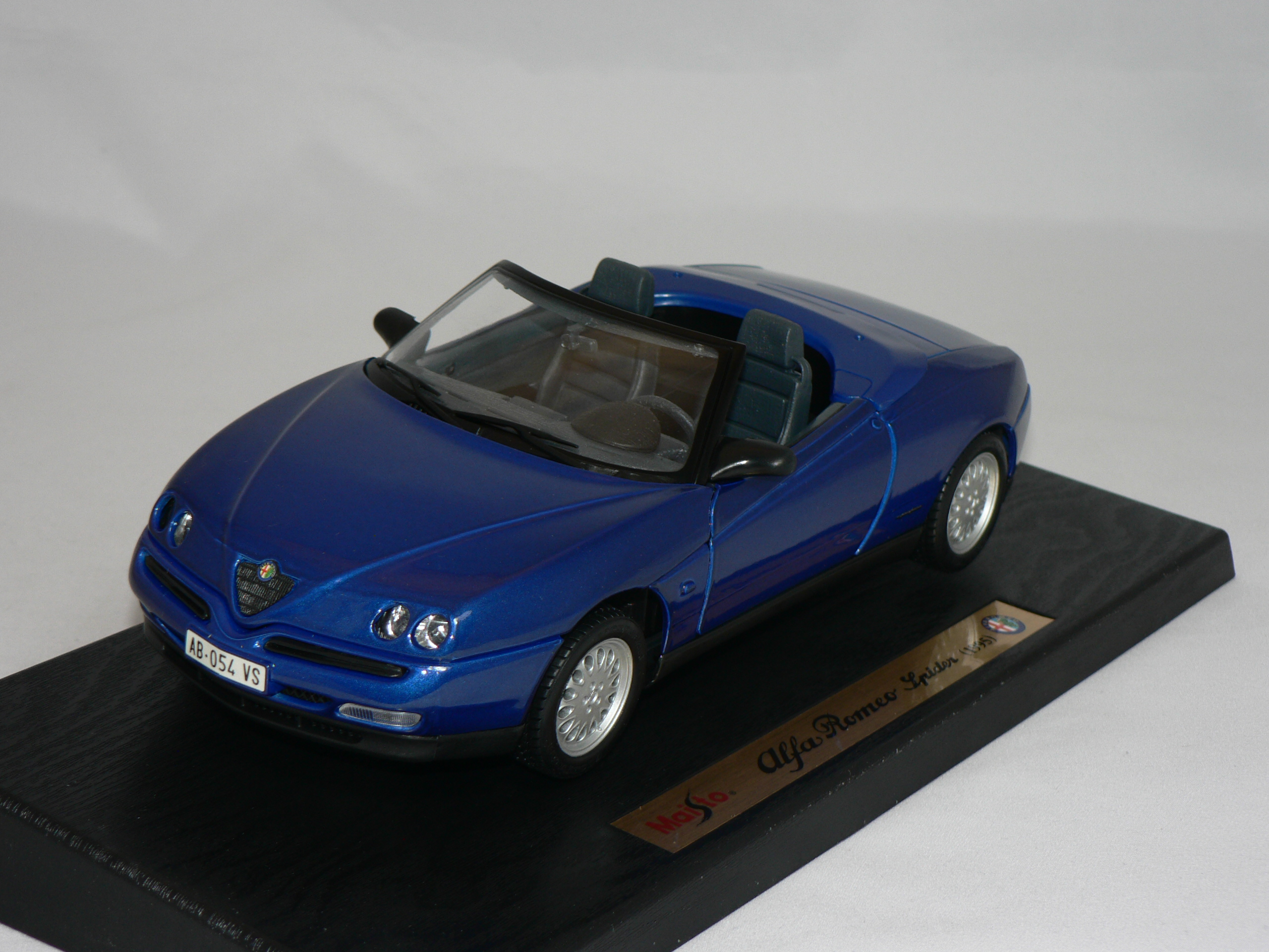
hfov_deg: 26.3
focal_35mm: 74
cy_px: 476
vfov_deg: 19.9
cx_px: 634
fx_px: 2713
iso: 80
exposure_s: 1/60
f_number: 3.2
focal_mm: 12.4
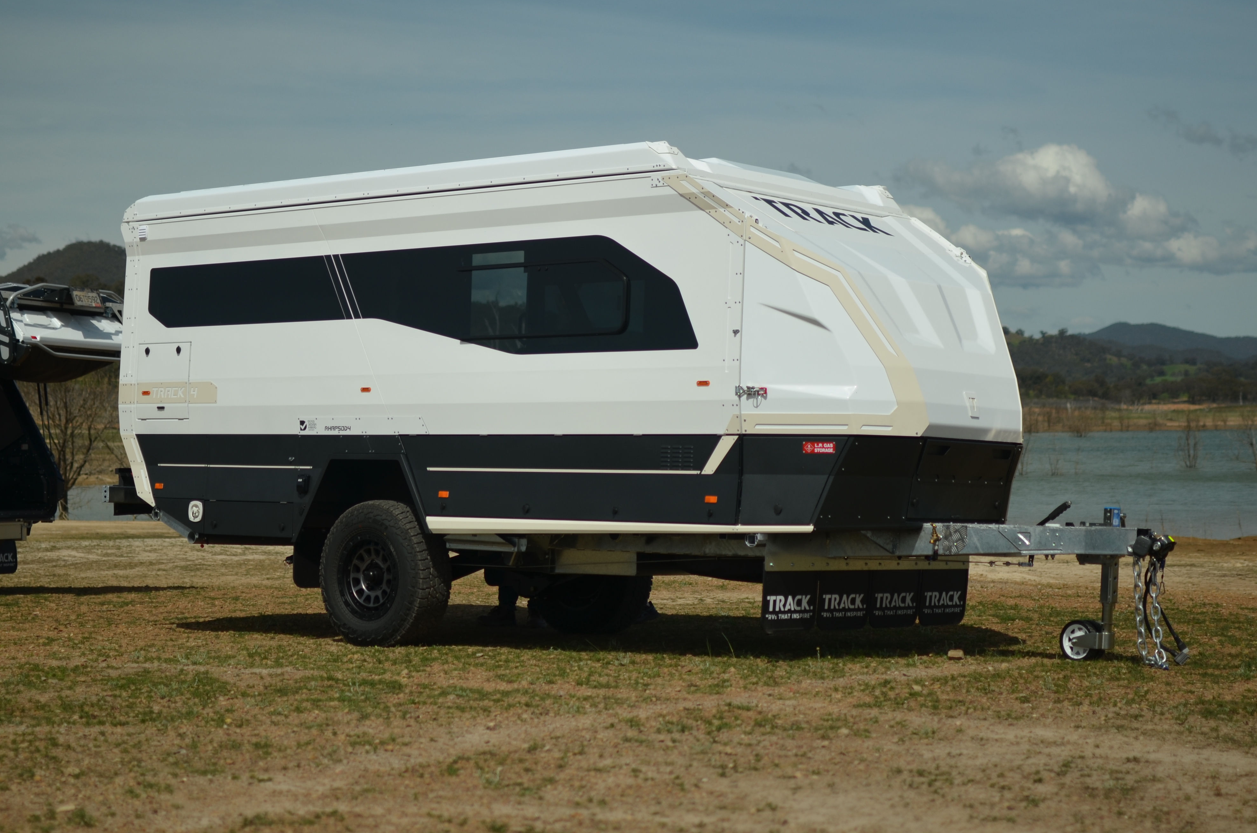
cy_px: 384
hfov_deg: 30.7
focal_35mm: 66
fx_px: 2287
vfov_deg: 20.6
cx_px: 596
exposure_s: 1/1600
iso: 100
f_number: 2
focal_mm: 35
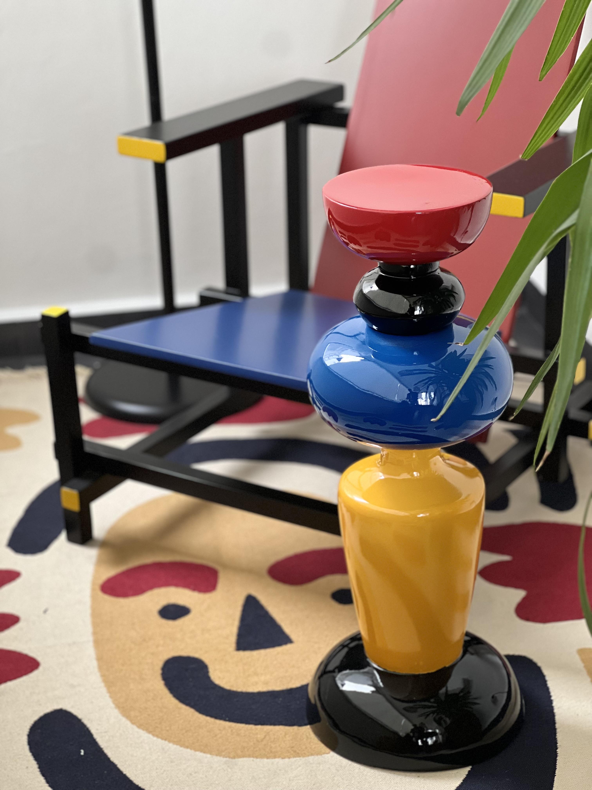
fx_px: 1756
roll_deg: +2.5
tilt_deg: -21.6
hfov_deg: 19.1
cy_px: 395
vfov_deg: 25.3
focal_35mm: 77
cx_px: 296
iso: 250
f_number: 2.8
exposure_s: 1/76
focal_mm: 9
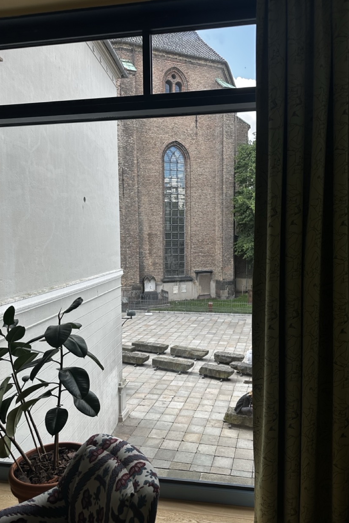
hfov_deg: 49.5
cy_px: 269
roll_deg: +1.6
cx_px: 189
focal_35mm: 26
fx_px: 378
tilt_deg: -0.8
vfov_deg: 69.4
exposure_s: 1/580
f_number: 1.78
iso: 80
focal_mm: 6.86
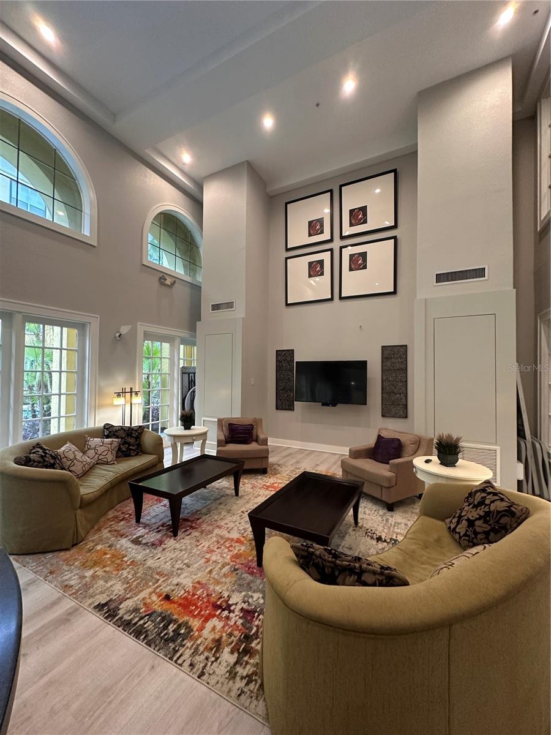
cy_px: 368
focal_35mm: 14
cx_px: 276
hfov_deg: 85.7
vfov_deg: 102.1
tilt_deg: +2.5
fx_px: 297
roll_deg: -0.9
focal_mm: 2.22
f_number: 2.2
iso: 320
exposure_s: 1/60
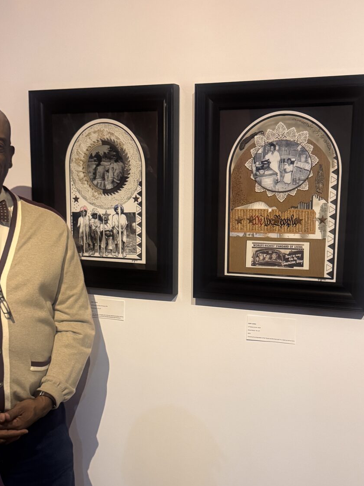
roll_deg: -1.4
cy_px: 304
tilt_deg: -9.4
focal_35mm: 44
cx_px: 218
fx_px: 617
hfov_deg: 32.8
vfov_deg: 42.6
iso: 640
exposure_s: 1/60
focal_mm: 6.76
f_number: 1.78
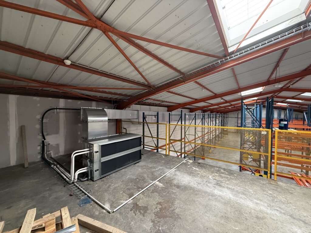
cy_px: 116
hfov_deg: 102.1
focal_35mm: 14
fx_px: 126
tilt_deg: -2.2
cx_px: 156
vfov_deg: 85.7
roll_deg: +0.4
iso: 400
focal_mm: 2.22
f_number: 2.2
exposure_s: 1/60
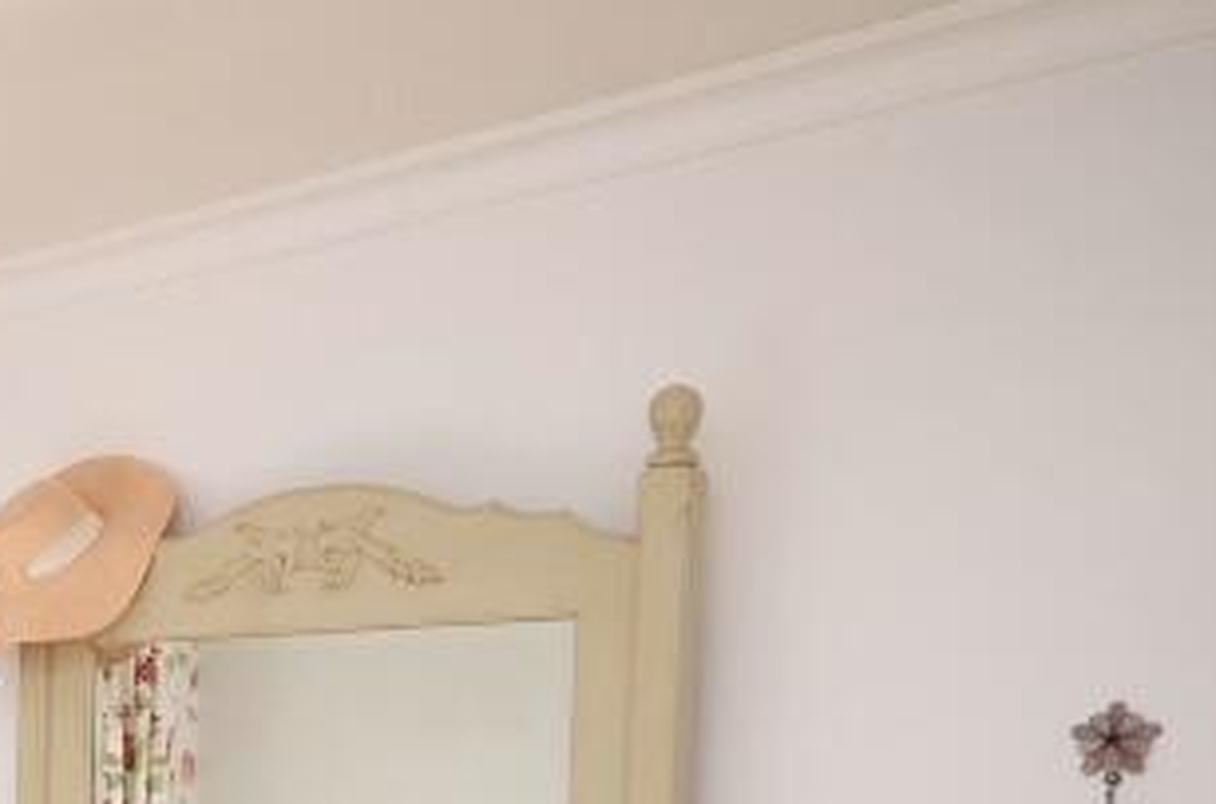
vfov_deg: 24.9
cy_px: 887
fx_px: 1685
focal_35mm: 50
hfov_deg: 33.5
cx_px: -182
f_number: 4
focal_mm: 10
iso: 125
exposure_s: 1/250
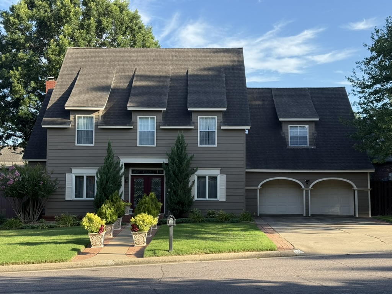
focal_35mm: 48
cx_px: 196
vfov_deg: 30.3
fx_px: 544
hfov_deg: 39.7
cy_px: 147
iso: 100
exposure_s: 1/1149
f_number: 1.78
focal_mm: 6.76
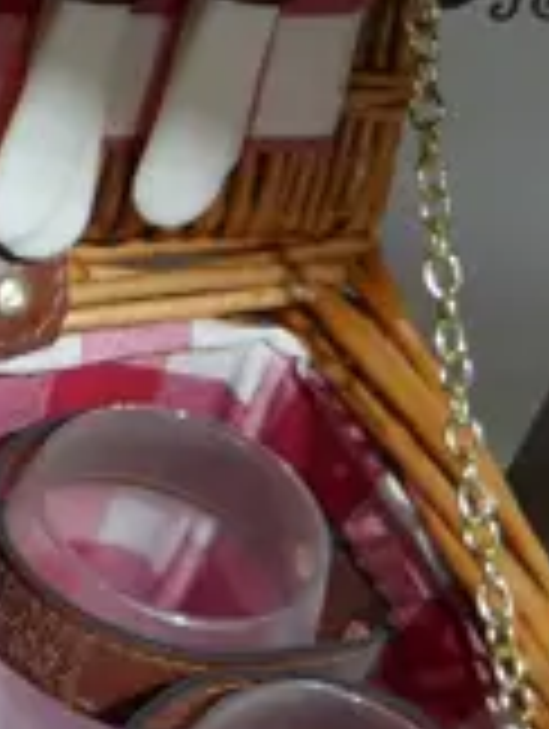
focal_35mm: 202
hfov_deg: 7.0
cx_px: -673
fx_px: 4260
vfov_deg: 9.7
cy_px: 68
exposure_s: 1/60
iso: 400
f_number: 3.6
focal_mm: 16
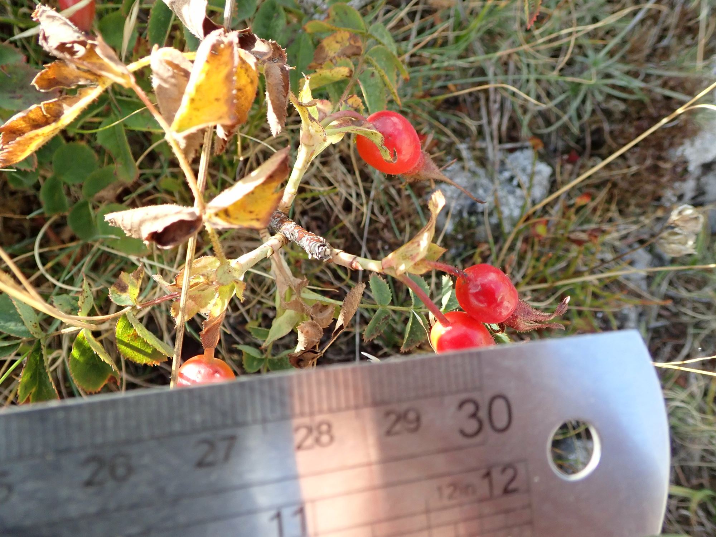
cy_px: 268
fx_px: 621
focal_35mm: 30
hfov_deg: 60.0
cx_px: 358
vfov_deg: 46.8
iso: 320
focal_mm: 5.5
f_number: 3.2
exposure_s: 1/400
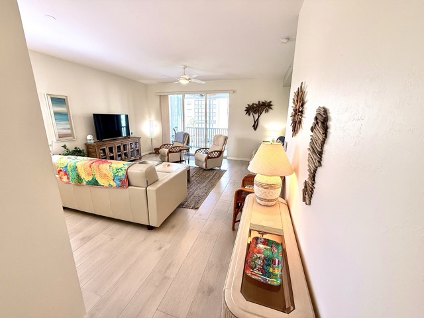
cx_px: 212
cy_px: 159
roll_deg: -1.0
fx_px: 171
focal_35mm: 14
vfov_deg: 85.7
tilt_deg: -13.1
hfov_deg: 102.1
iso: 80
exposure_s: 1/120
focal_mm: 2.22
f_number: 2.2
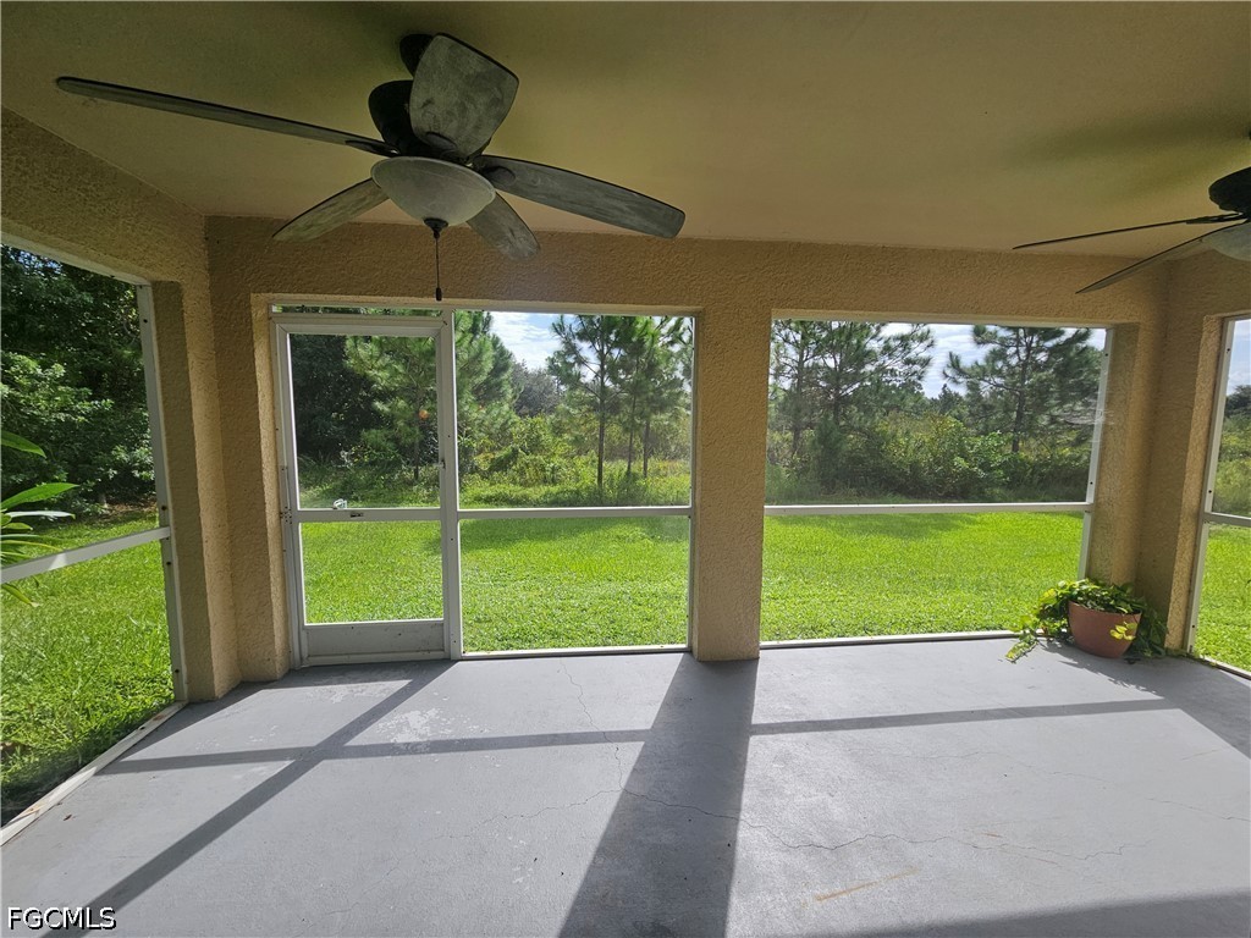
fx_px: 470
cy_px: 469
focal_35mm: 13
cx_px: 626
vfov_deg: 89.9
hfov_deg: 106.2
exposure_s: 1/1269
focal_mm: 2.2
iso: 50
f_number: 2.2
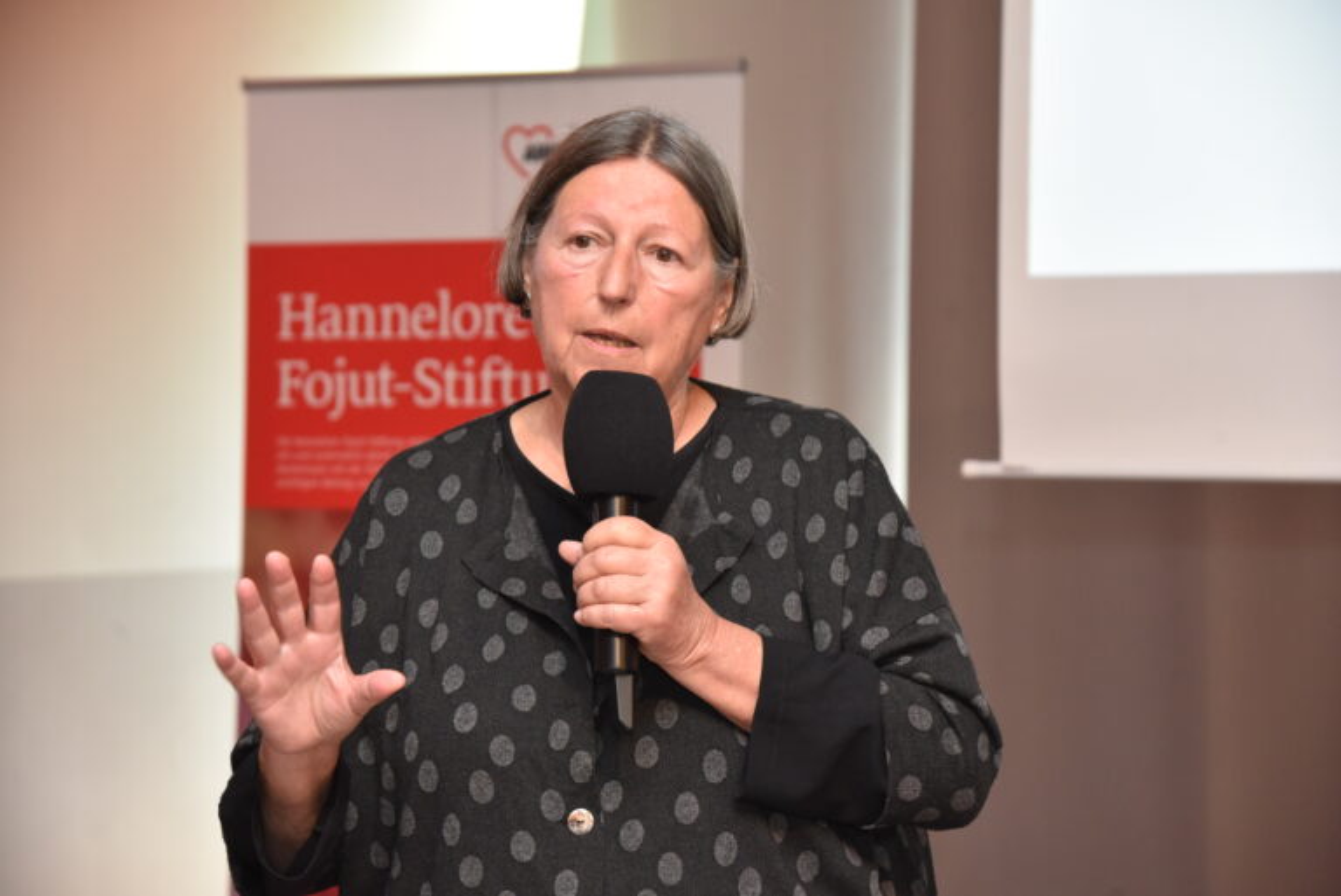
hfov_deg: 22.1
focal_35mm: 92
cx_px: 670
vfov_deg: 14.9
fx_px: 3429
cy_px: 448
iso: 4000
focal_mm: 92
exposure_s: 1/200
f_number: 5.6
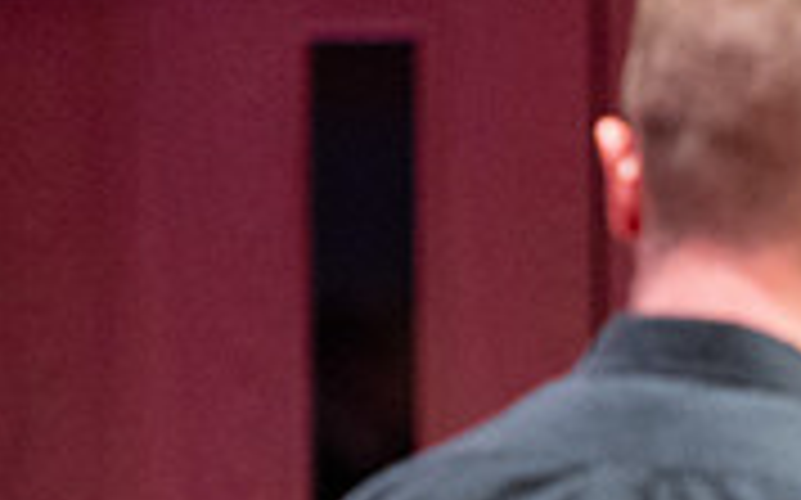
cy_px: 430
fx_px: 14900
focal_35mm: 683
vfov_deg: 1.9
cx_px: 1176
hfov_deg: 3.1
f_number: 2.8
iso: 3200
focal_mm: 160
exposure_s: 1/320
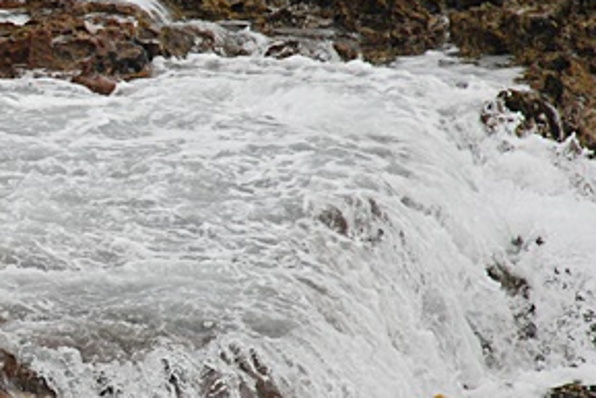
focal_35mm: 561
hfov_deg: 3.7
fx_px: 9298
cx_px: -118
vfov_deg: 2.5
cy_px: 212
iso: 400
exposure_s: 1/500
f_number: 6.3
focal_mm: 135
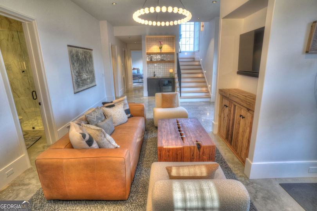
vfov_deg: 67.4
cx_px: 158
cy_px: 106
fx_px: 158
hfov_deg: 90.0
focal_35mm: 18
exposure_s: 1/80
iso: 1000
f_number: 8
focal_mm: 18
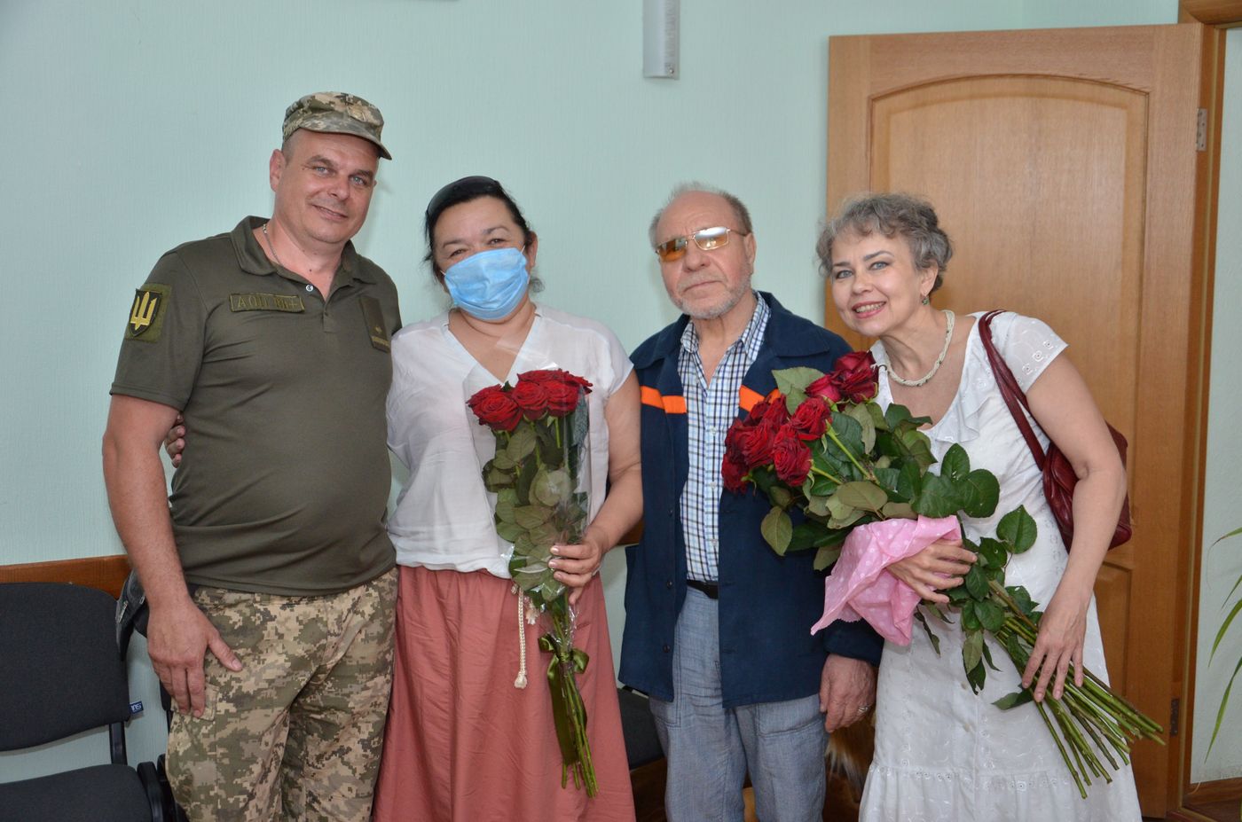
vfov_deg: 31.8
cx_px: 621
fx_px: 1446
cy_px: 411
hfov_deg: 46.5
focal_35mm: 42
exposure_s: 1/250
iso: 800
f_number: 4
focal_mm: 28
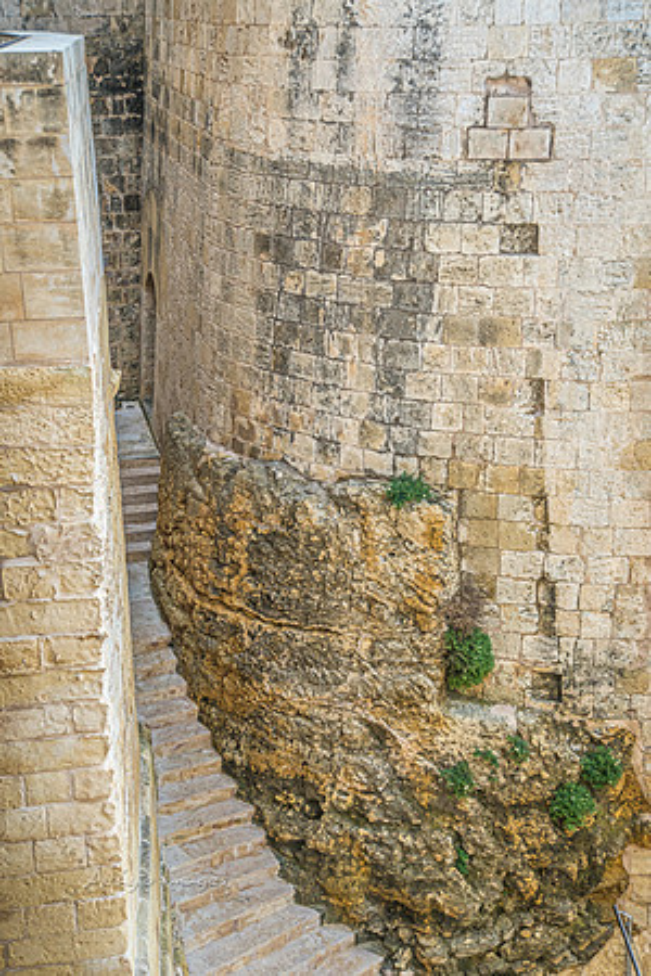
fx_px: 1343
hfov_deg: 27.3
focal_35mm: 50
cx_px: 326
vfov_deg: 40.0
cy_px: 488
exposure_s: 1/250
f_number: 5.6
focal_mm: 33
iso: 400
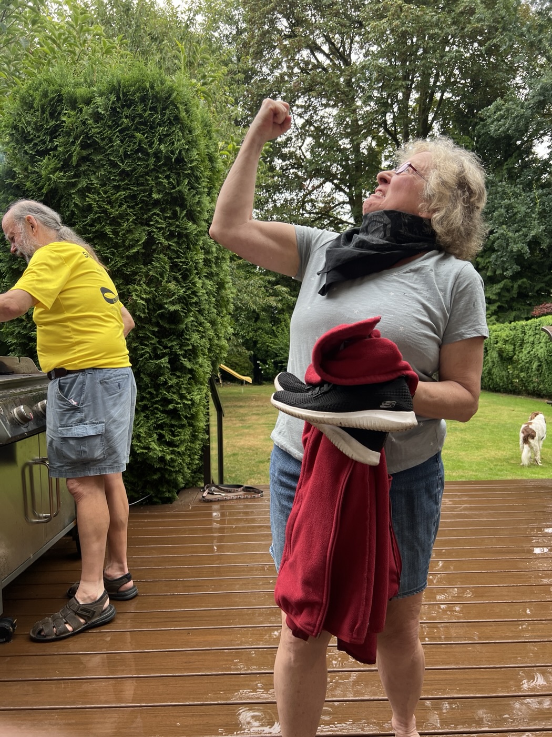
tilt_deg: -2.7
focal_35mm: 26
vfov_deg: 67.3
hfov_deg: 53.1
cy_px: 368
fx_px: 553
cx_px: 276
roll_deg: +1.0
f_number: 1.5
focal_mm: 5.7
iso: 40
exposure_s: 1/251
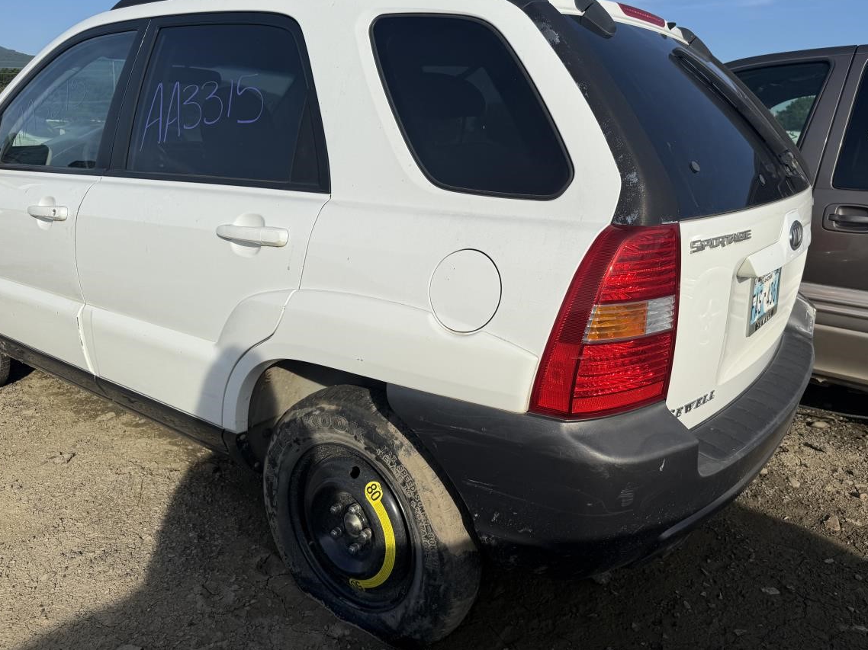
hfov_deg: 65.2
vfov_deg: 51.3
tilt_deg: -12.4
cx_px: 468
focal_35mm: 27
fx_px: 677
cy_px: 312
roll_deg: -2.0
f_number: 1.78
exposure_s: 1/7353
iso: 80
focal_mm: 6.76
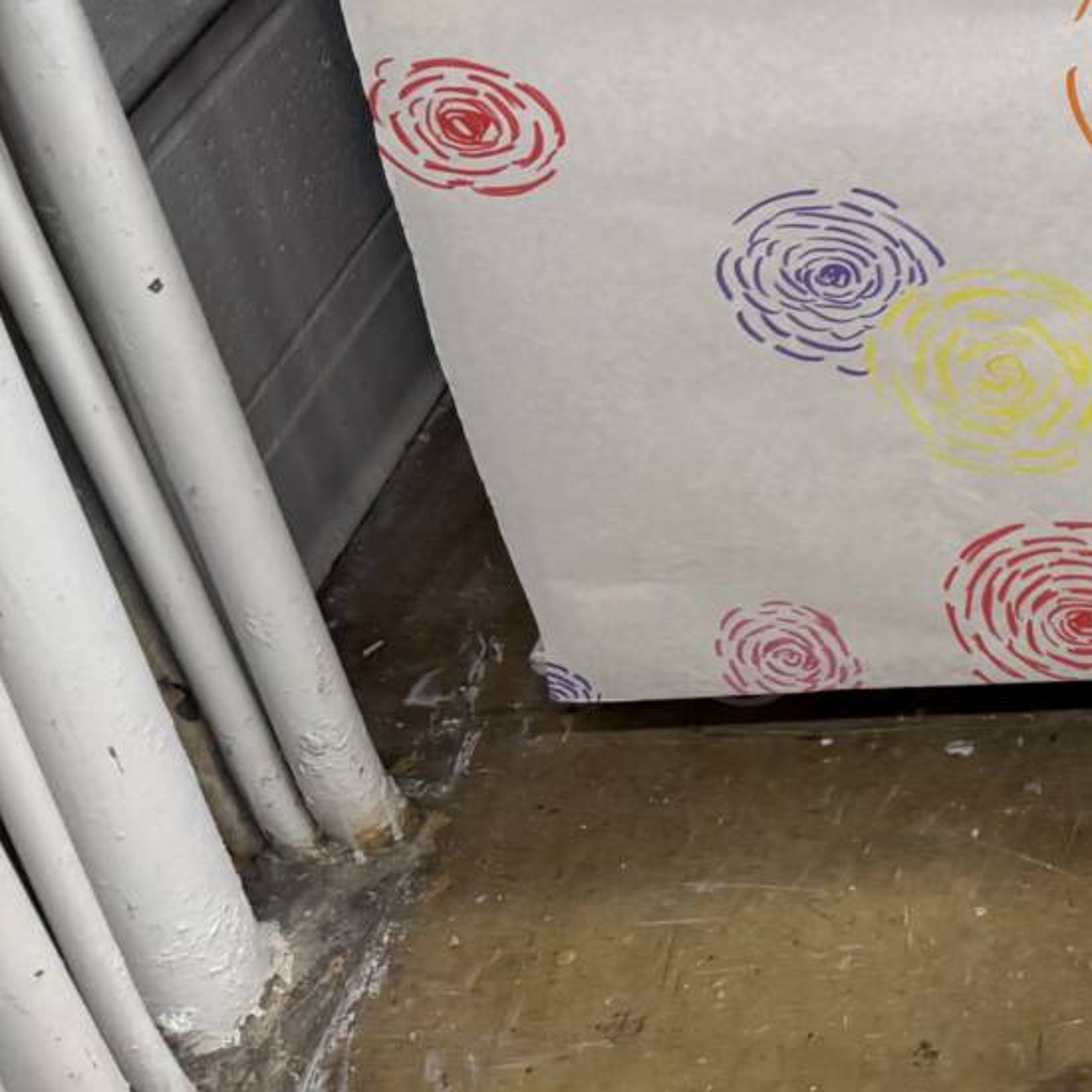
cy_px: -238
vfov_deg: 21.6
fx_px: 2641
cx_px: 1872
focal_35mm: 74
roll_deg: +1.1
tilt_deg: -27.5
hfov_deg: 18.9
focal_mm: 6.76
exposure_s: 1/120
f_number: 1.78
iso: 160
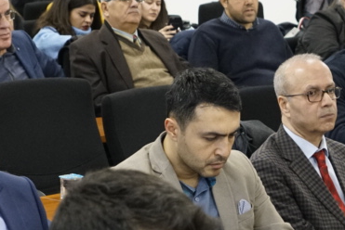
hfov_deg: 13.0
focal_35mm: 157
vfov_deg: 8.8
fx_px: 1506
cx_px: 268
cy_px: 147
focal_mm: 36
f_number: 5
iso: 3200
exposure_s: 1/100
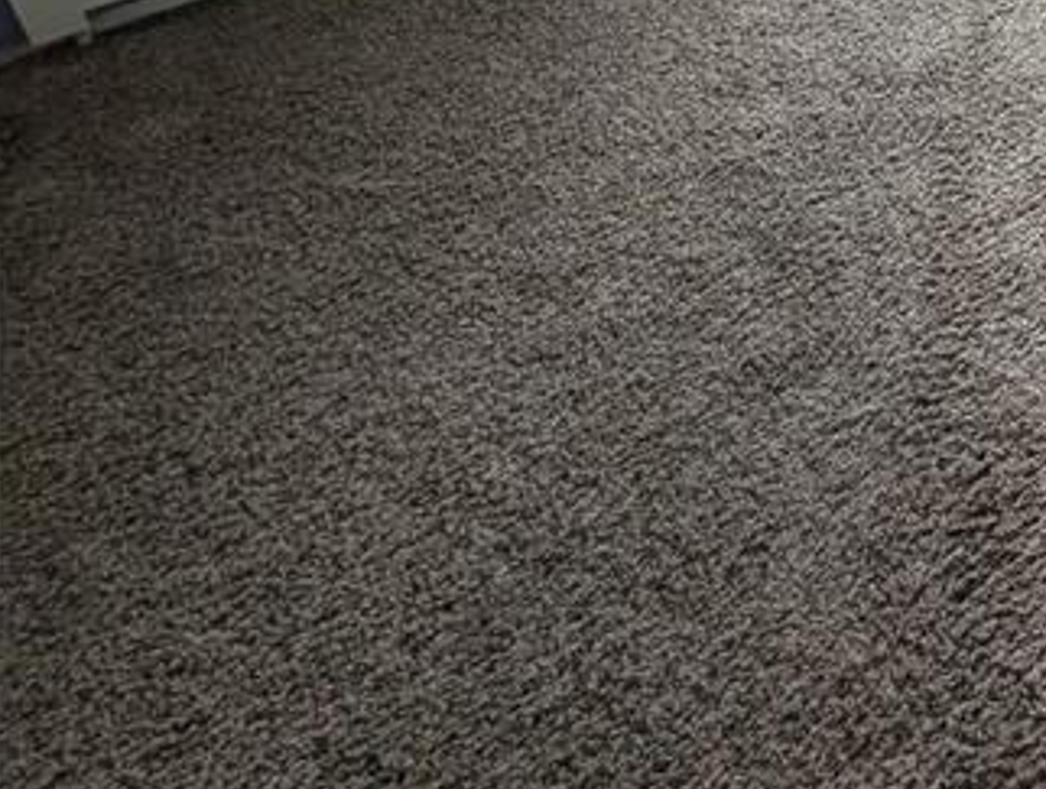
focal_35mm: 38
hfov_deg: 32.2
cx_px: 1449
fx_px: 1151
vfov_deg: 27.7
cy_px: -354
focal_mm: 2.23
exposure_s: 1/40
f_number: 1.95
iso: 122
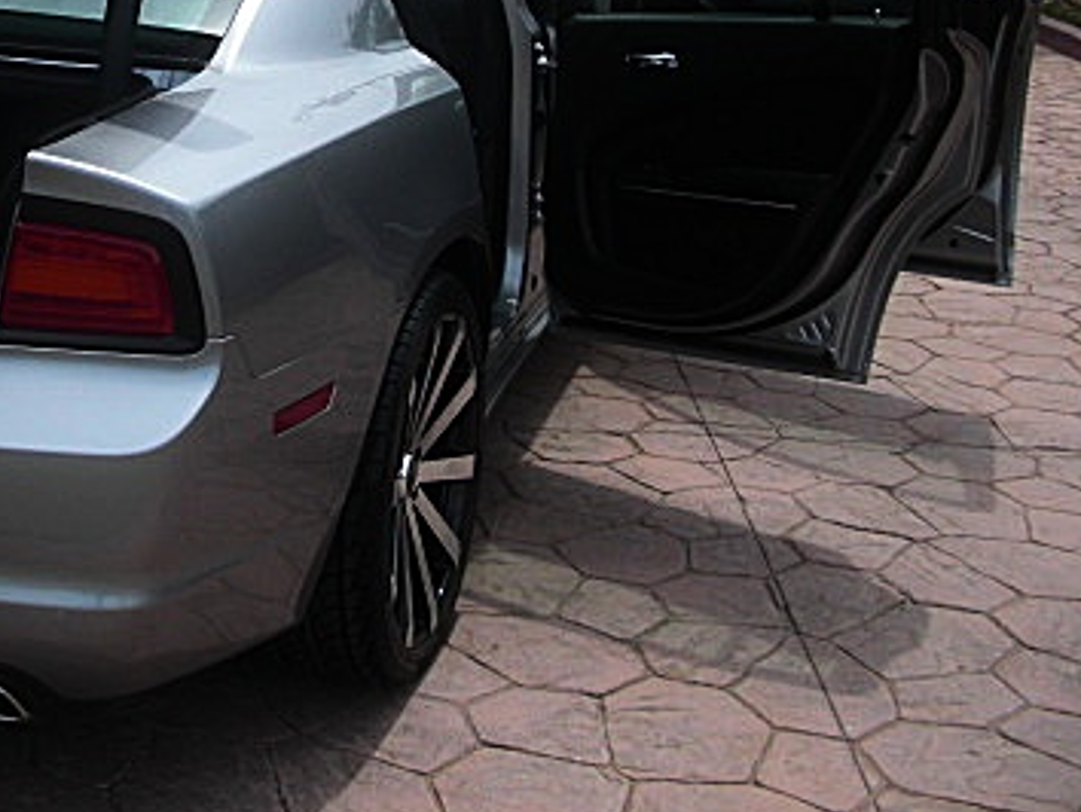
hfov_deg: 29.0
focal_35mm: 65
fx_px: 2031
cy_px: 150
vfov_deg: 22.3
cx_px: 180
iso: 50
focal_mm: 6.3
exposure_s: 1/1000
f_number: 2.8
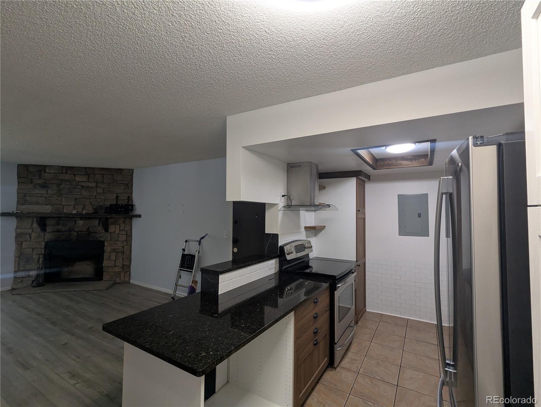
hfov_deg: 94.4
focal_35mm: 16
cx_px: 270
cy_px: 204
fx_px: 250
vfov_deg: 78.2
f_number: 2.2
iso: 177
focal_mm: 2.35
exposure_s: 1/40.5
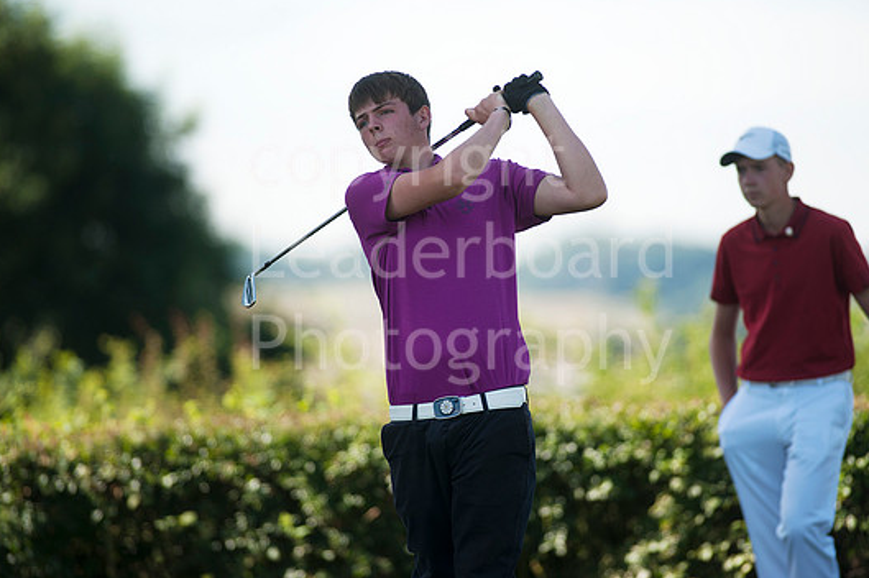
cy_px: 266
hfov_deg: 6.3
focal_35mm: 329
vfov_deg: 4.2
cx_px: 465
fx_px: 7936
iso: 200
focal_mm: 300
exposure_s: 1/1000
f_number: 4
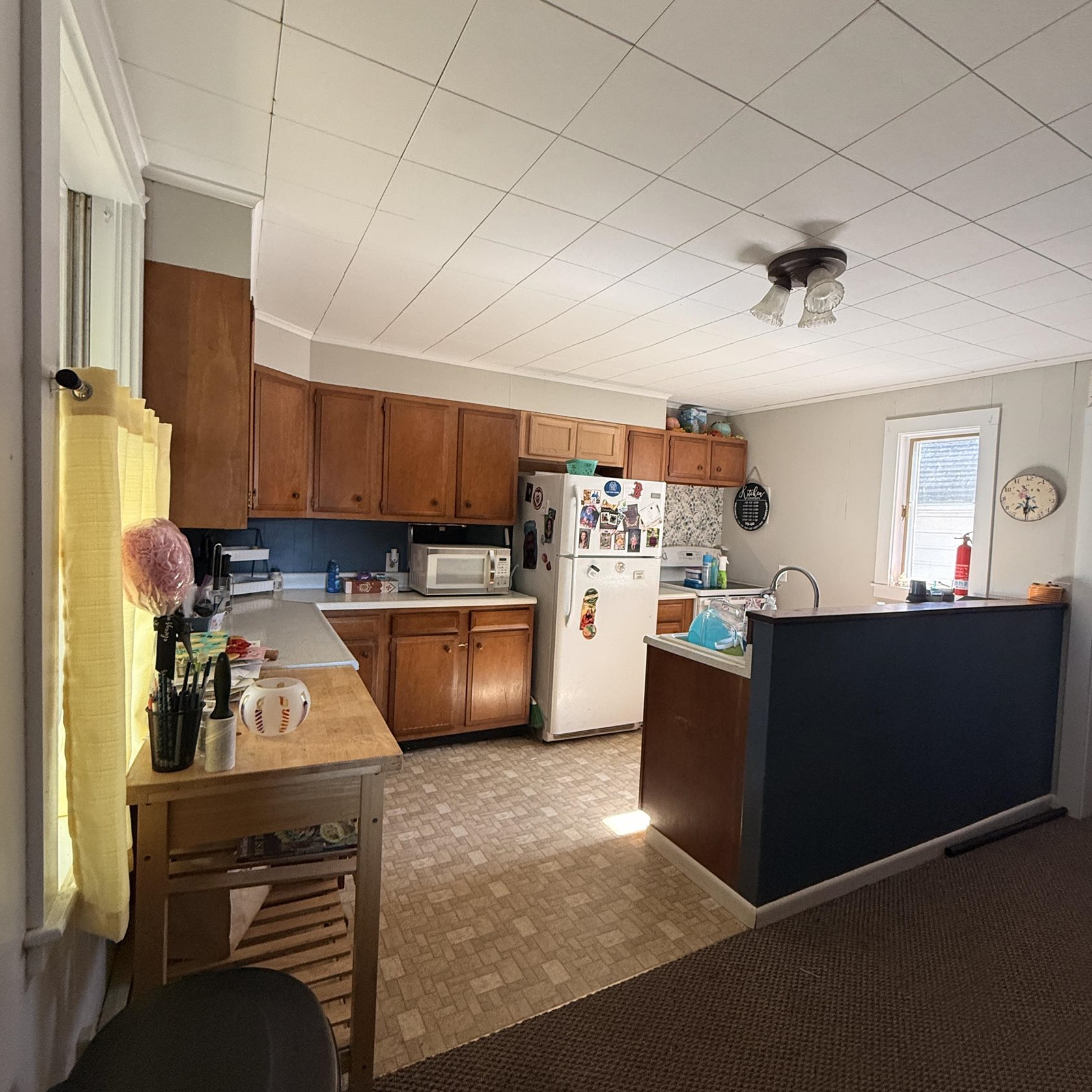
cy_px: 541
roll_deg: -3.1
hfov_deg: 84.0
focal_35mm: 17
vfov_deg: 84.0
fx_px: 607
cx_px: 550
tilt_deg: -1.4
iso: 250
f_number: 2.2
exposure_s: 1/99
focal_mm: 2.22
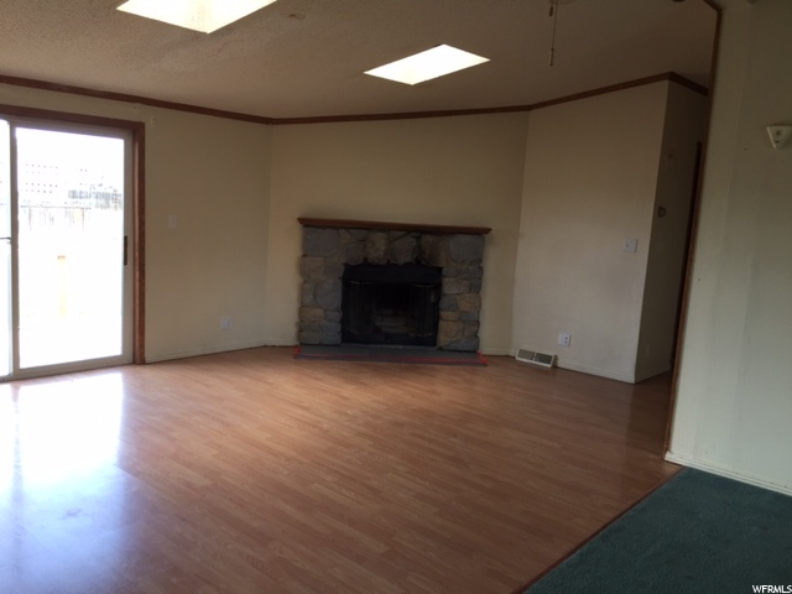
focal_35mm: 29
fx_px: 664
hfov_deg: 61.7
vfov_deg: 48.2
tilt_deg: -8.5
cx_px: 396
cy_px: 297
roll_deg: -2.6
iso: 32
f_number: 2.2
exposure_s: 1/60
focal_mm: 4.15
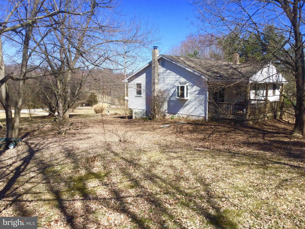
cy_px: 114
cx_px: 152
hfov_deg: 58.4
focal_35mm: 31
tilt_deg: -7.9
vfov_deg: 45.4
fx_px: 273
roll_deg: -0.3
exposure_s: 1/994
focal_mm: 3.3
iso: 25
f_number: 2.4
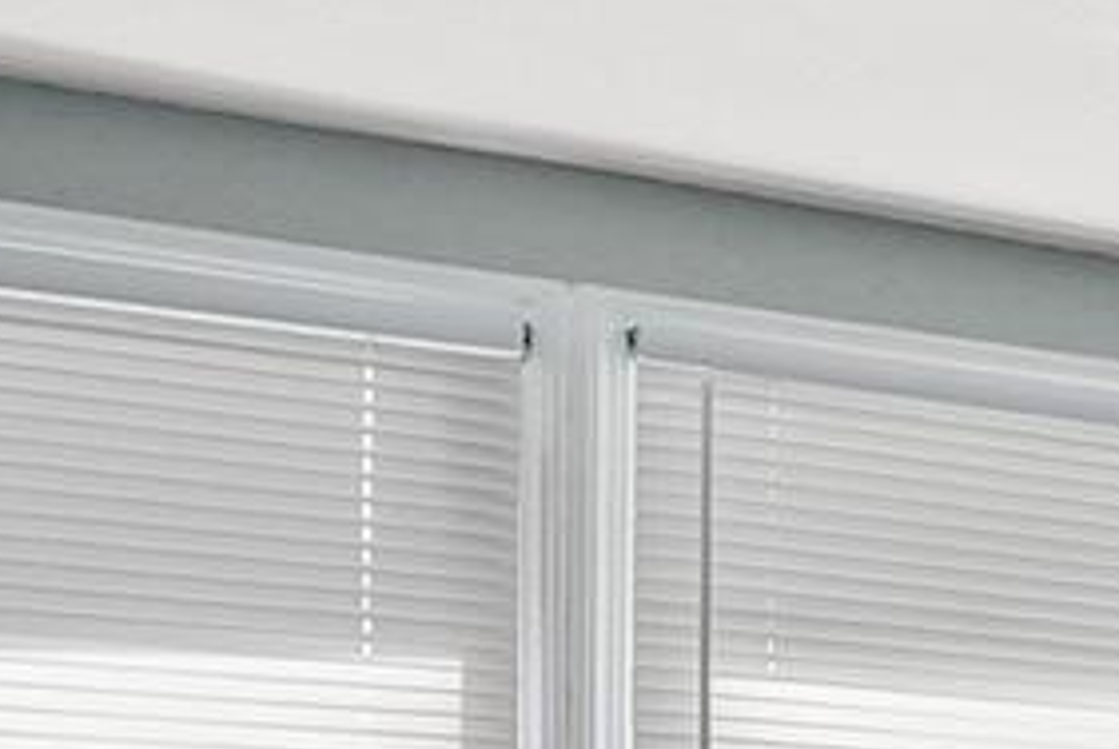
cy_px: 1163
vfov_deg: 14.0
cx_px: 2294
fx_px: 2831
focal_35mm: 91
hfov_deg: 16.5
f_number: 4
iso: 1600
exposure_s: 1/80
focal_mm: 16
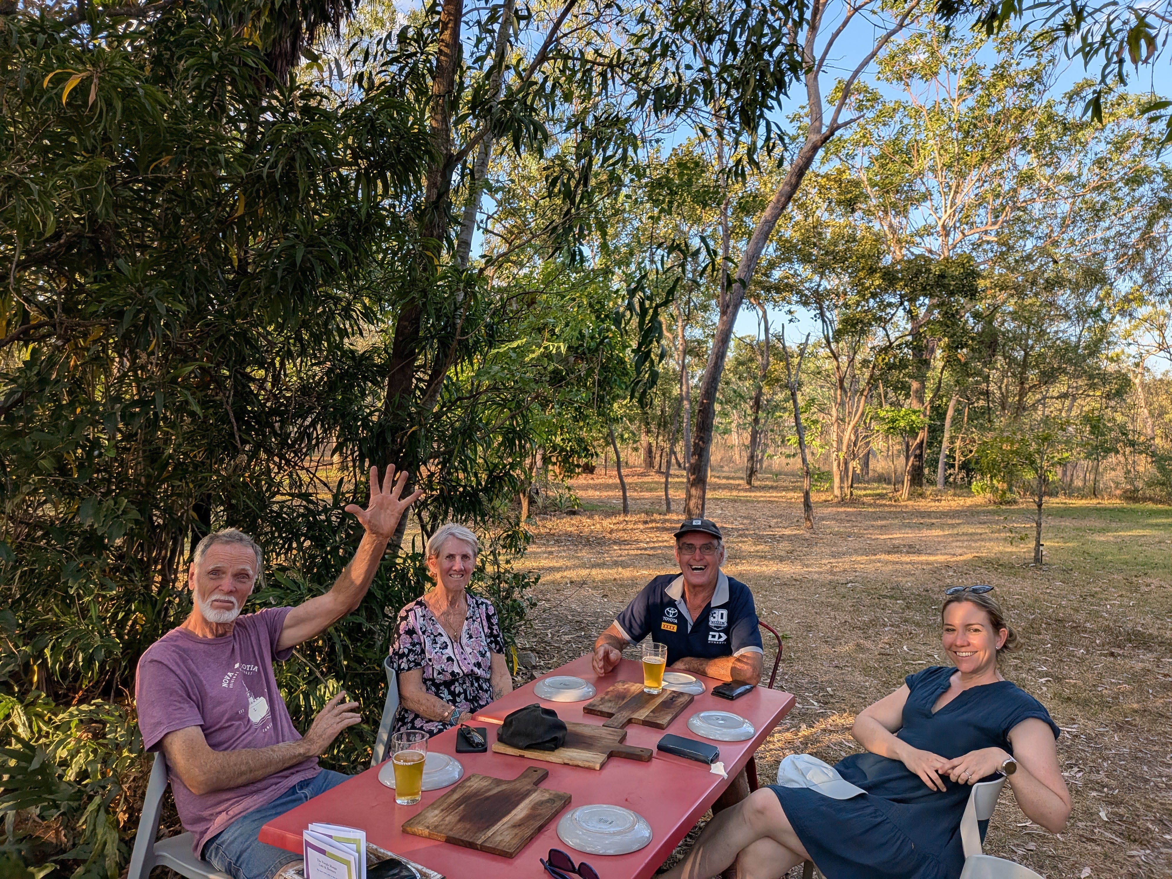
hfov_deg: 71.6
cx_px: 586
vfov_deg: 56.8
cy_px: 440
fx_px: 813
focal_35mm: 24
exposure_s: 1/290
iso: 25
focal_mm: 4.53
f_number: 1.7
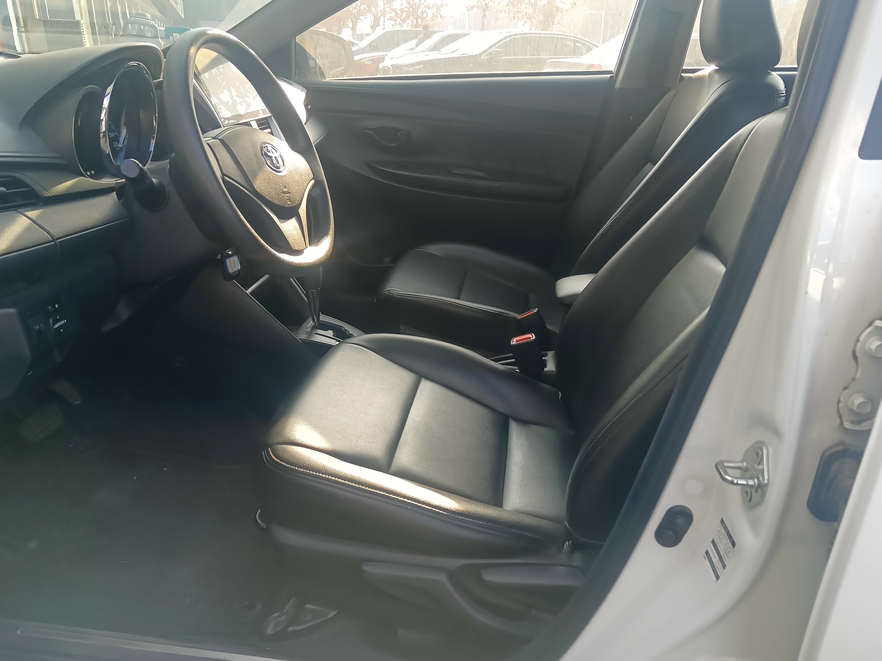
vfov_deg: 51.4
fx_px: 688
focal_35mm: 27
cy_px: 330
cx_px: 441
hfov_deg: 65.3
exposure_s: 1/900
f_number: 1.9
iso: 803
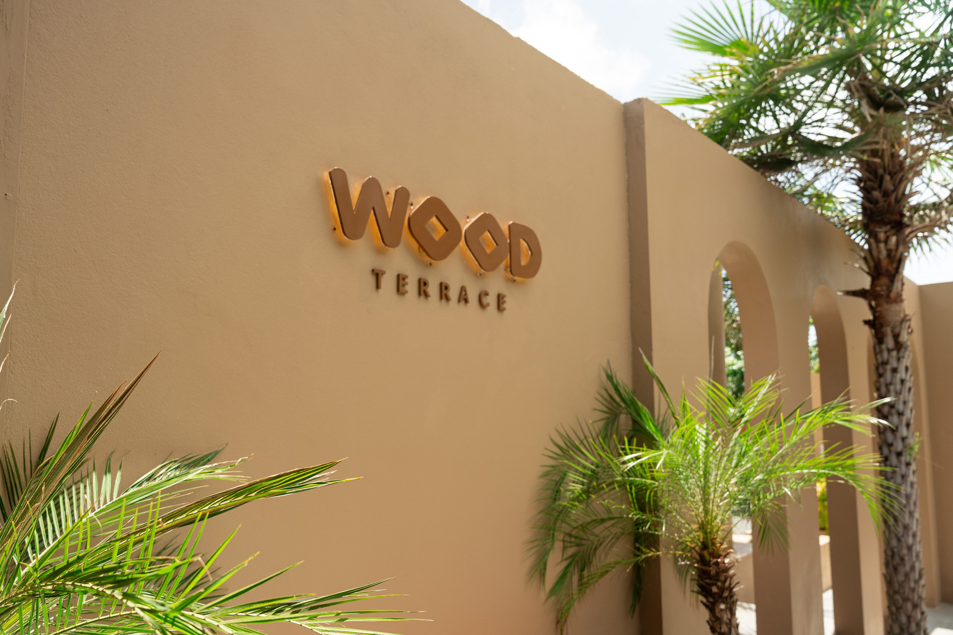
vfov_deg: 49.3
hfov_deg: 69.0
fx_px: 692
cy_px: 346
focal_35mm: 26
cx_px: 434
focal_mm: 24
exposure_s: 1/500
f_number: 4.5
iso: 400
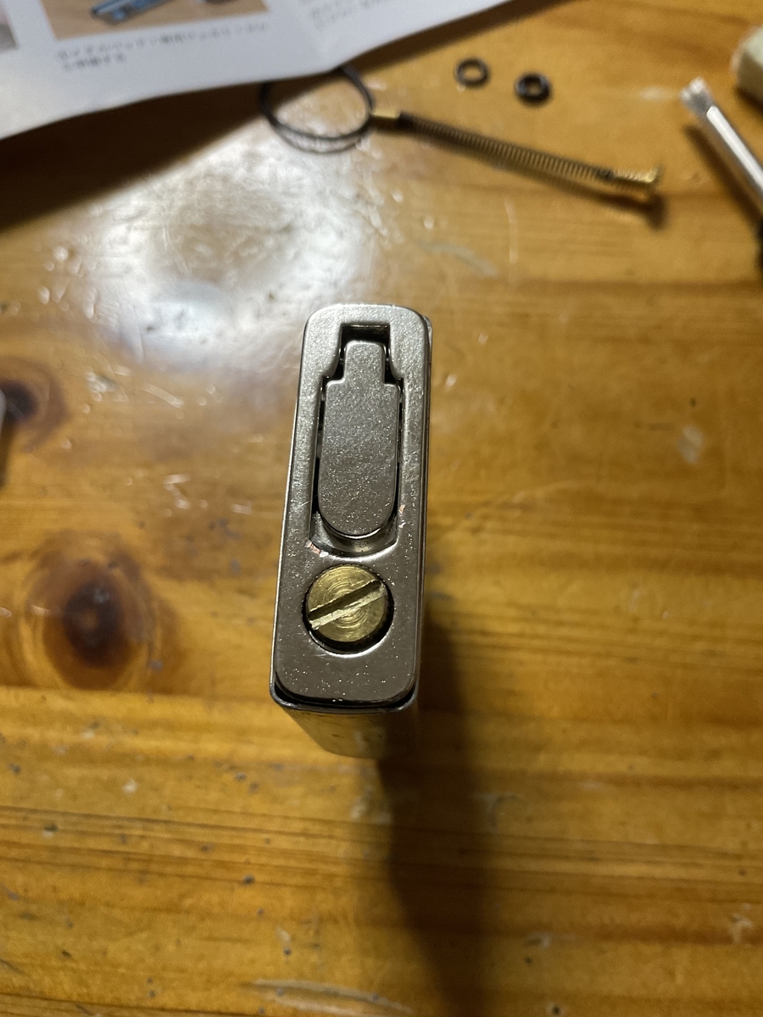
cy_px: 508
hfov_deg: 48.2
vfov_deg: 61.7
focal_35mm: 29
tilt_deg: -68.0
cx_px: 382
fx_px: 852
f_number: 1.8
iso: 160
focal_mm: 3
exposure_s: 1/50
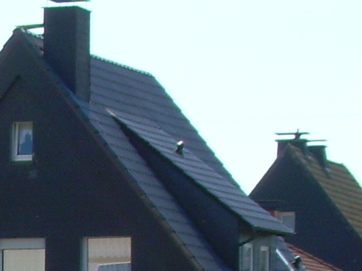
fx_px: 3114
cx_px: -343
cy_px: 532
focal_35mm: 298
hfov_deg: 6.5
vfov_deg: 4.9
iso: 50
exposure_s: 1/193
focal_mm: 12.5
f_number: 6.3
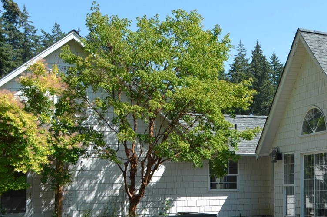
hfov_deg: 30.8
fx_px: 553
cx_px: 318
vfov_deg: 22.1
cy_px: 126
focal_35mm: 61
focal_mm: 18
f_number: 8
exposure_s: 1/250
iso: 140
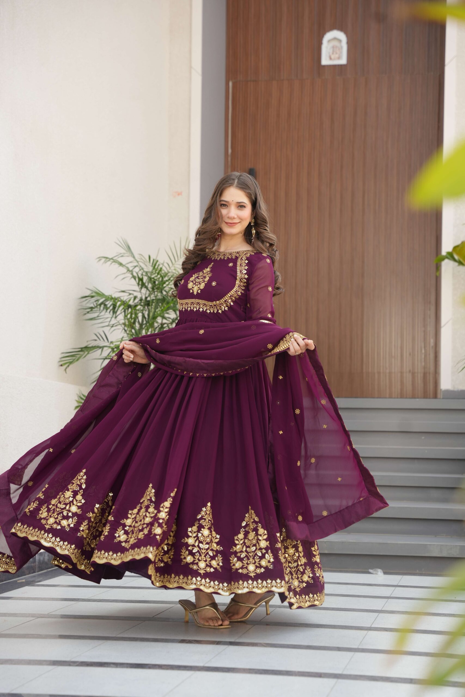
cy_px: 348
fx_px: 1356
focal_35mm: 70
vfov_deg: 28.8
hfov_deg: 19.5
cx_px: 232
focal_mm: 70
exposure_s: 1/500
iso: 320
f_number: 4
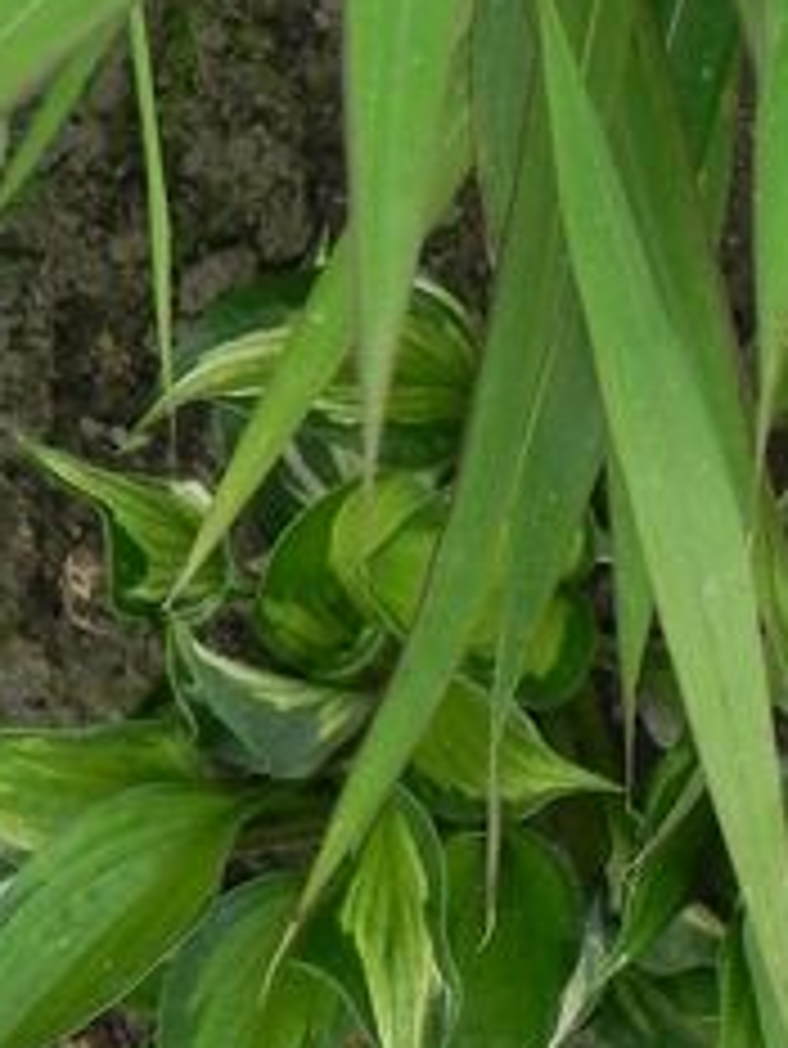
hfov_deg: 9.3
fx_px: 4791
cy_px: -337
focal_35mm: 158
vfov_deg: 12.1
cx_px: 1009
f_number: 3.5
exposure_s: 1/125
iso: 160
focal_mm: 8.2
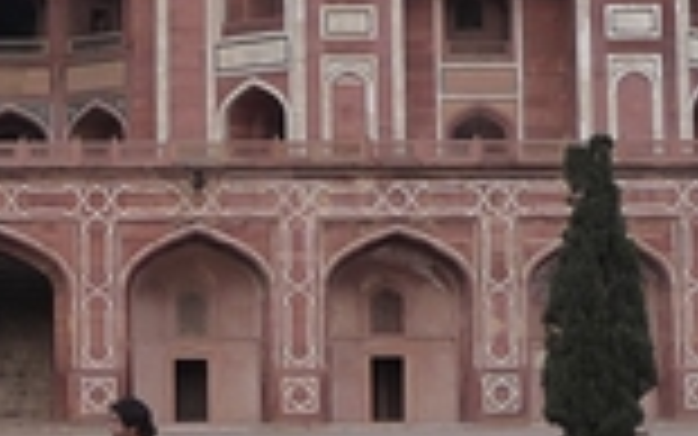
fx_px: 2969
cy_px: 58
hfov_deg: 13.3
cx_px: 23
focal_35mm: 156
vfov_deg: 8.4
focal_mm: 5.6
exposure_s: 1/200
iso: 160
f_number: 3.6
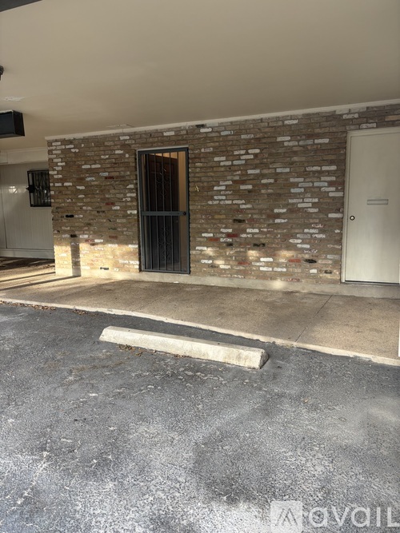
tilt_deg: -9.6
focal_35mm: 26
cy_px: 266
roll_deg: +0.2
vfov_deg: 67.3
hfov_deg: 53.0
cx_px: 200
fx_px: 401
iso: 64
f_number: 1.6
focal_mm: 5.96
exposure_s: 1/121
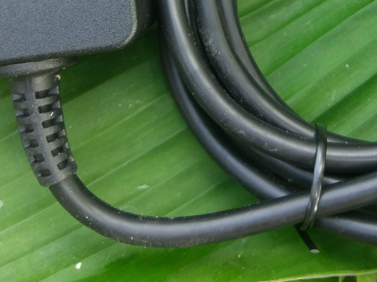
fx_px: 795
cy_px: -84
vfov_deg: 18.7
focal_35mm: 73
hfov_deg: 26.5
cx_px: 262
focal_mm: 4.58
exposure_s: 1/111
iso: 100
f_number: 1.8
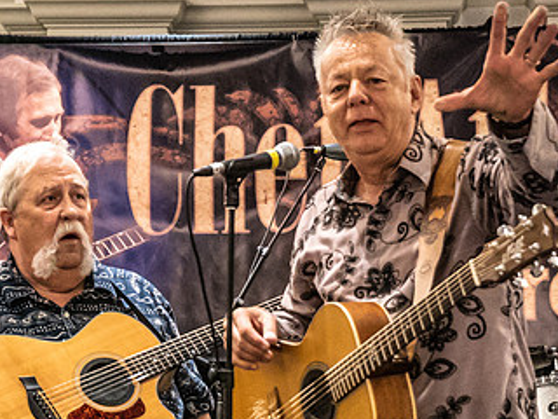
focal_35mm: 159
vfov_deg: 9.3
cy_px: 323
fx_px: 2563
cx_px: 235
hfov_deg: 12.4
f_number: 5.6
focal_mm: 70
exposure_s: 1/200
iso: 10000
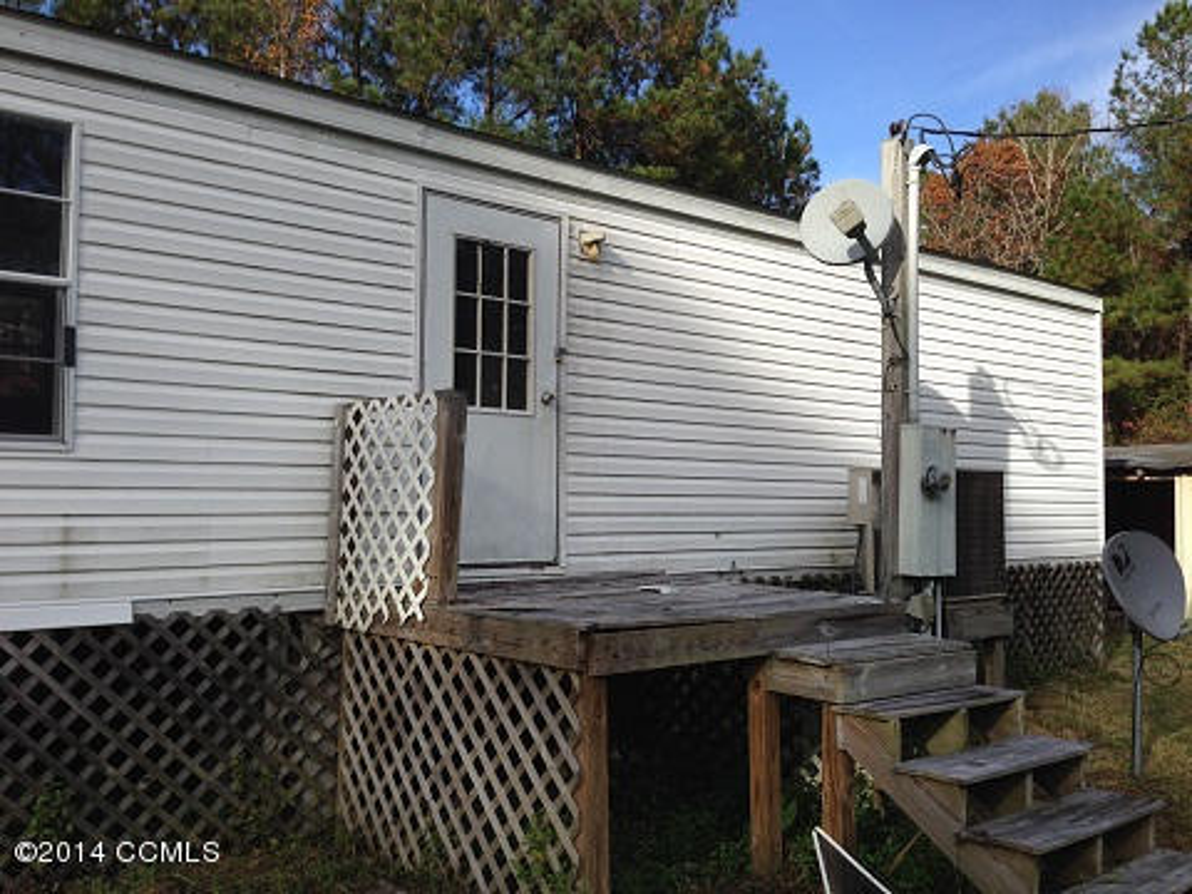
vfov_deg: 42.9
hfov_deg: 55.4
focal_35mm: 33
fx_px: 1136
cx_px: 596
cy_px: 447
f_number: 2.4
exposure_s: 1/1130
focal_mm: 4.12
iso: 50
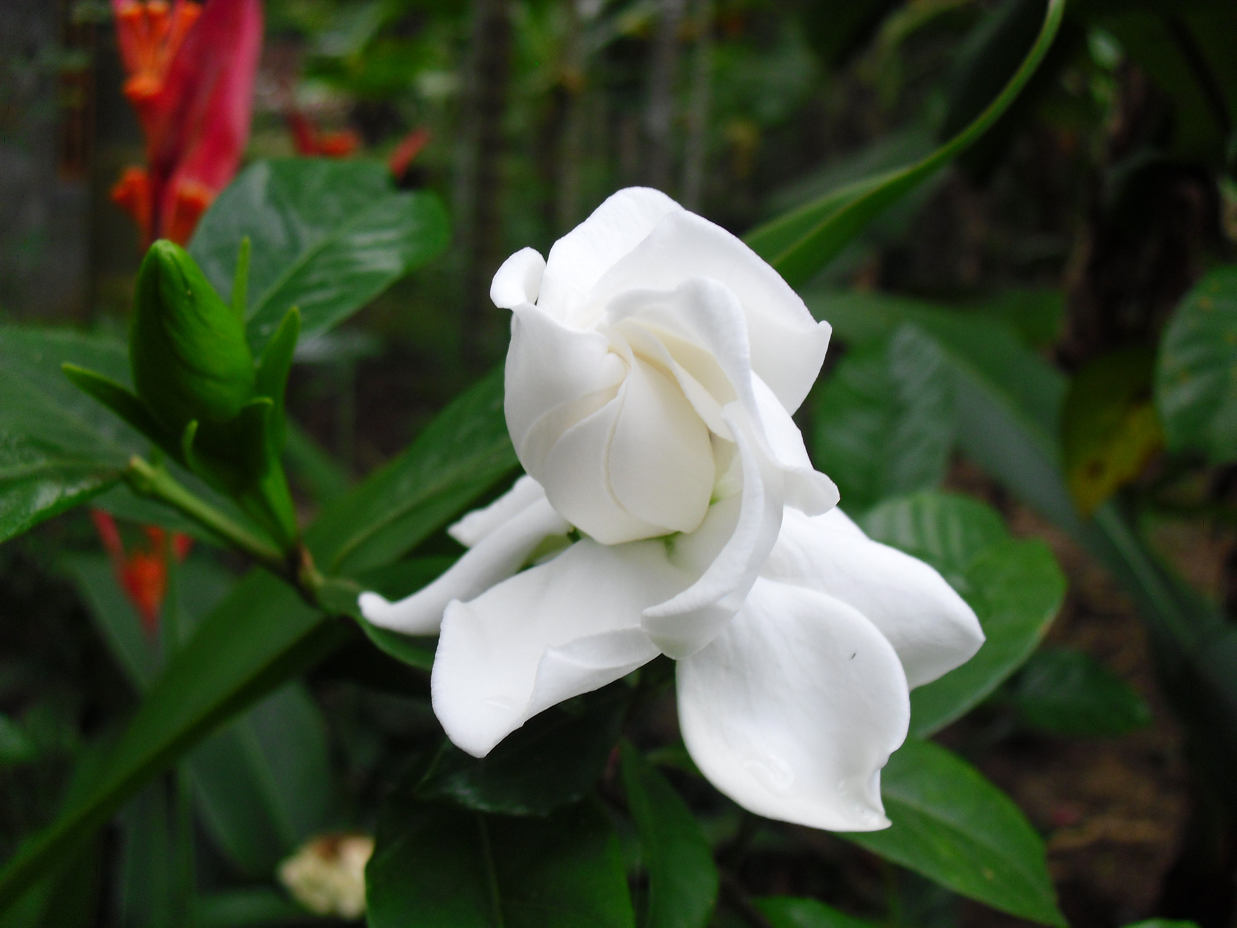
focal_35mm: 36
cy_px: 464
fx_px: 1286
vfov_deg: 39.7
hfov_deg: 51.4
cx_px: 618
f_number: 3.1
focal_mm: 6.3
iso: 100
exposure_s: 1/160
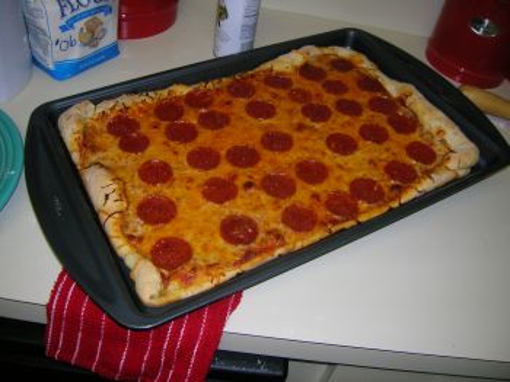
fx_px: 501
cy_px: 191
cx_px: 255
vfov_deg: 41.7
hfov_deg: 54.0
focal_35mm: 34
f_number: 2.9
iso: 50
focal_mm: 5.7
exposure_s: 1/60.1
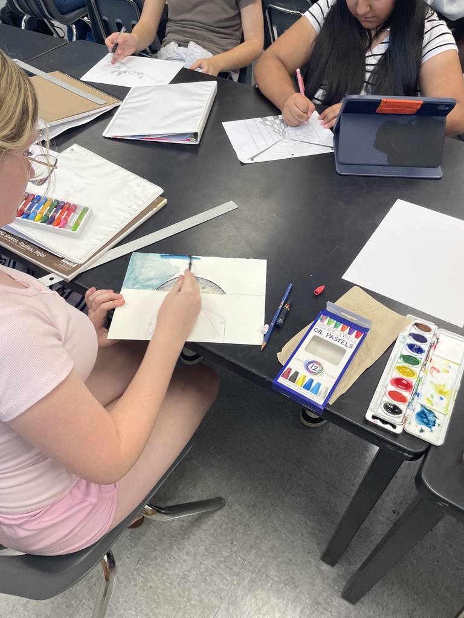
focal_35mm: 26
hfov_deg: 53.1
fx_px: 465
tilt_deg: -48.8
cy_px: 309
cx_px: 232
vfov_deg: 67.3
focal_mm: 4.2
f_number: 1.6
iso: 100
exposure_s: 1/120
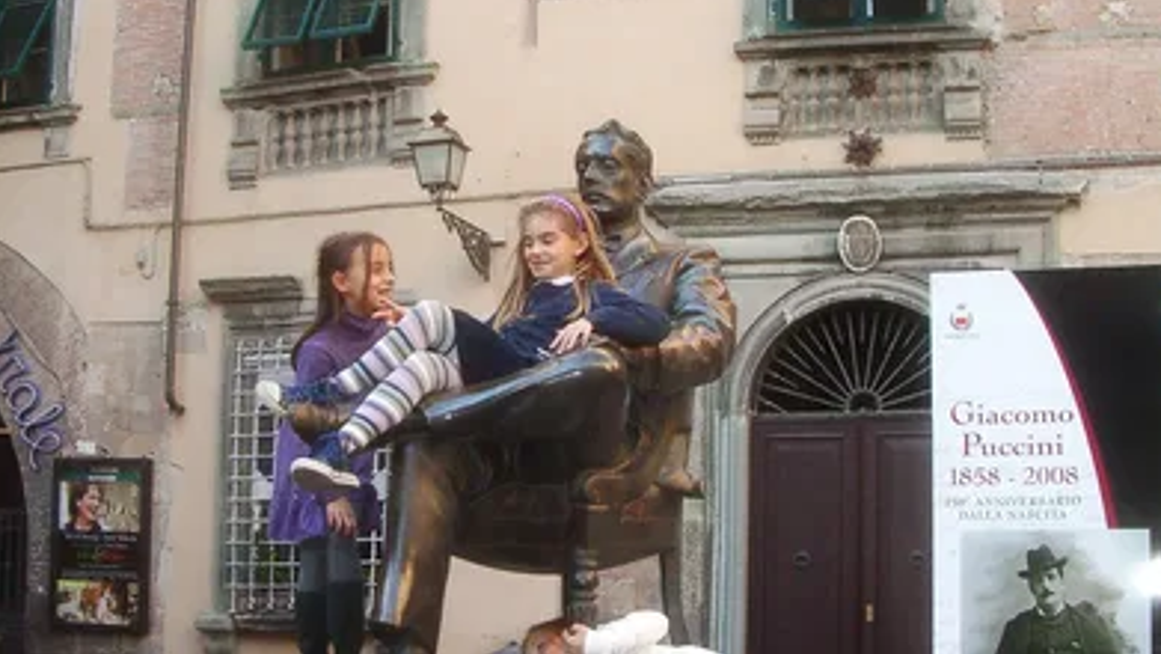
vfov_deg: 30.4
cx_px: 588
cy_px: 342
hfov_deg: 51.6
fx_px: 1201
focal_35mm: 39
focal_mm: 5.8
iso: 200
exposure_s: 1/100
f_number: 2.6
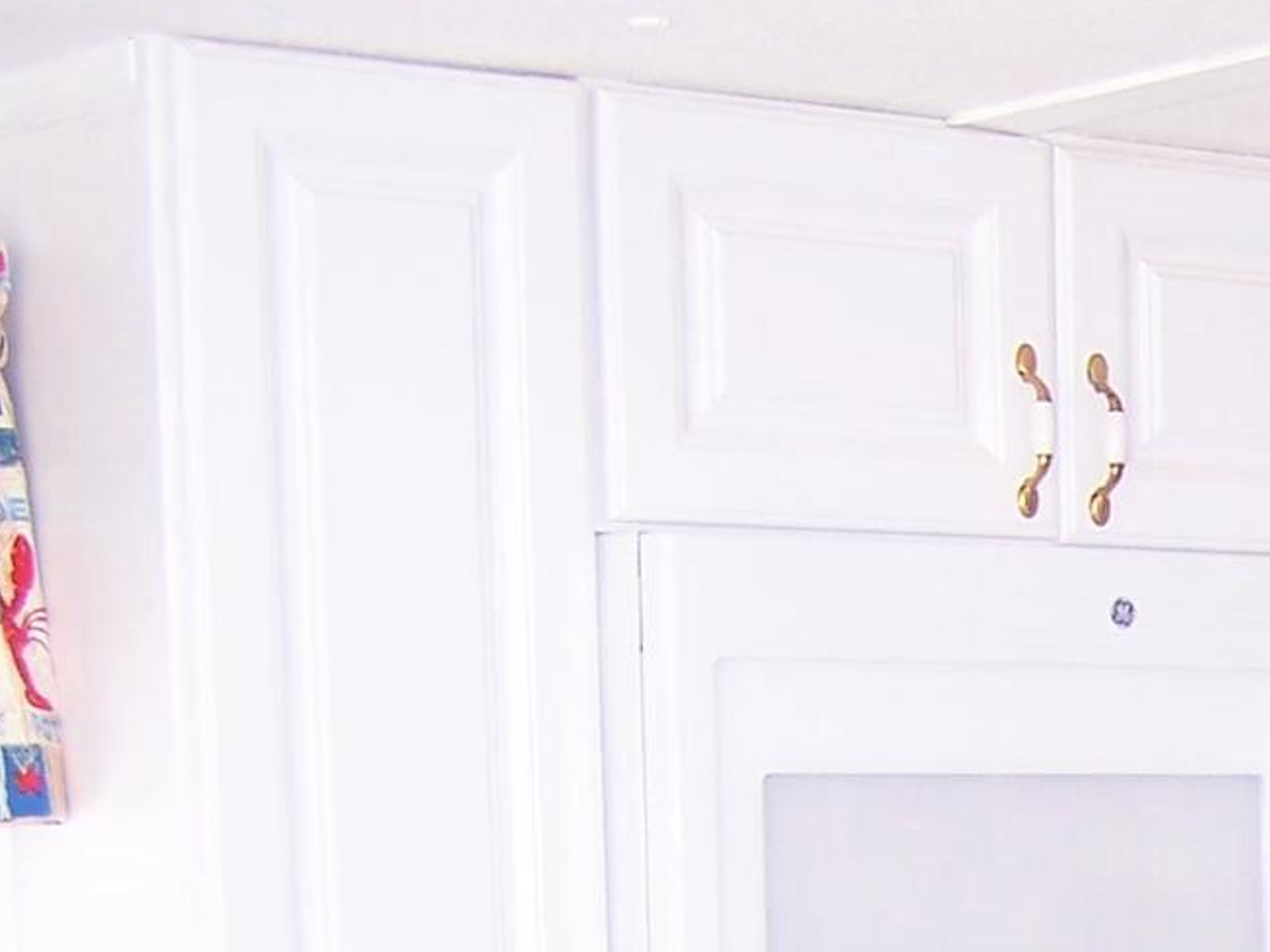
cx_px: 1821
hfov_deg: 15.5
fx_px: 4364
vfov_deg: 12.0
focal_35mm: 119
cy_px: 1280
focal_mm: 6.3
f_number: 2.8
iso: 80
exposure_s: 1/90
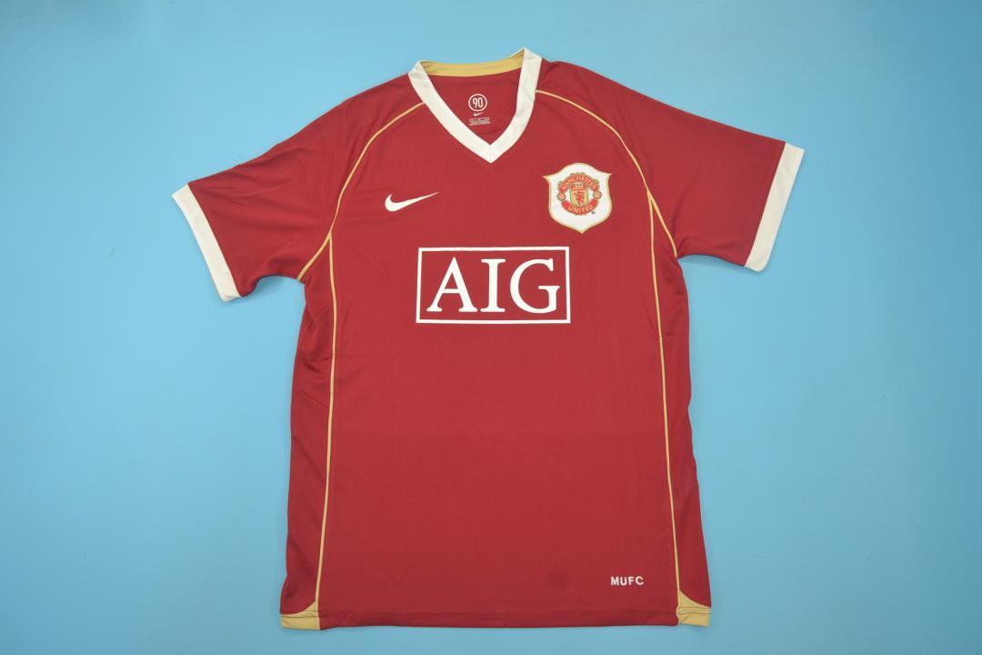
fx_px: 818
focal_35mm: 30
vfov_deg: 43.6
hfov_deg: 61.9
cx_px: 491
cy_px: 328
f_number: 5.6
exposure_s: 1/60
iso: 200
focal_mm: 20
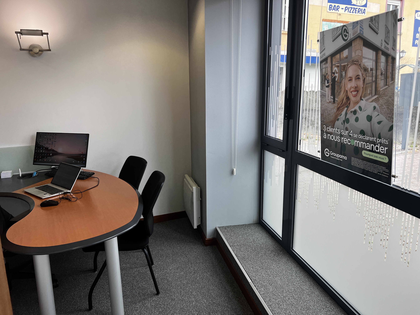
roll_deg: +0.6
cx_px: 210
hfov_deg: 67.3
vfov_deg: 53.1
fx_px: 315
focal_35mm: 26
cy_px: 158
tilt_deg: -12.5
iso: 50
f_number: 1.5
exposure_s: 1/330
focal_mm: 5.7
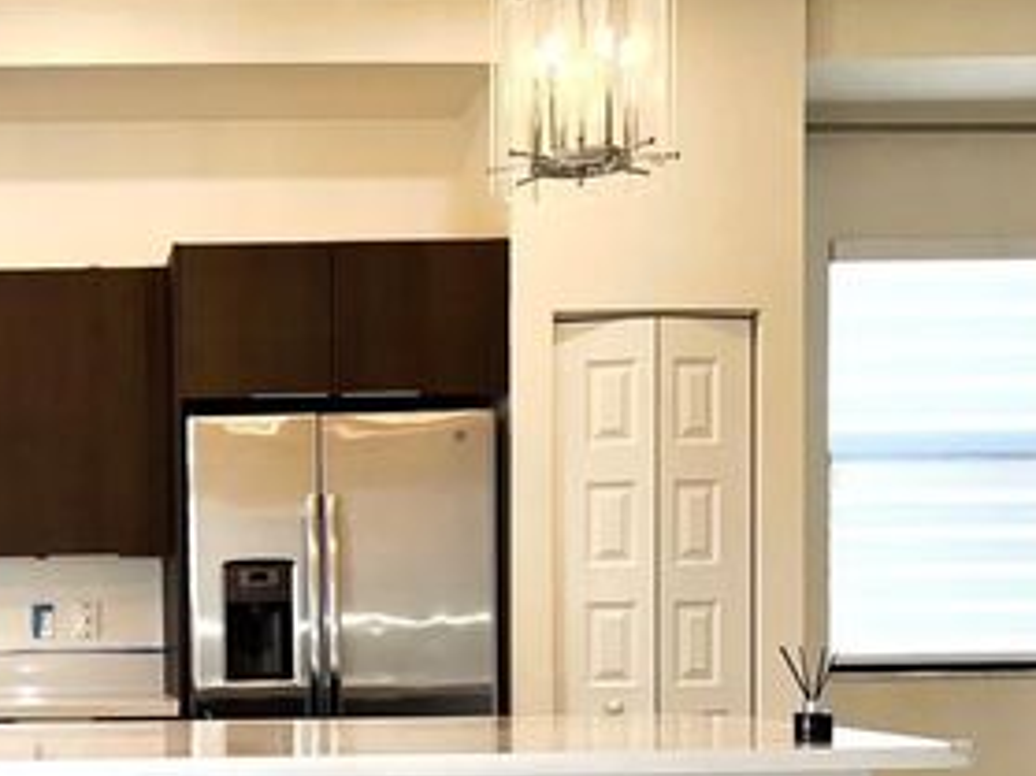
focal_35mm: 55
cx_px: 59
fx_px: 1645
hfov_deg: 32.8
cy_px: 672
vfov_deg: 25.8
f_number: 1.78
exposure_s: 1/120
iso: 64
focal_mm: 6.76
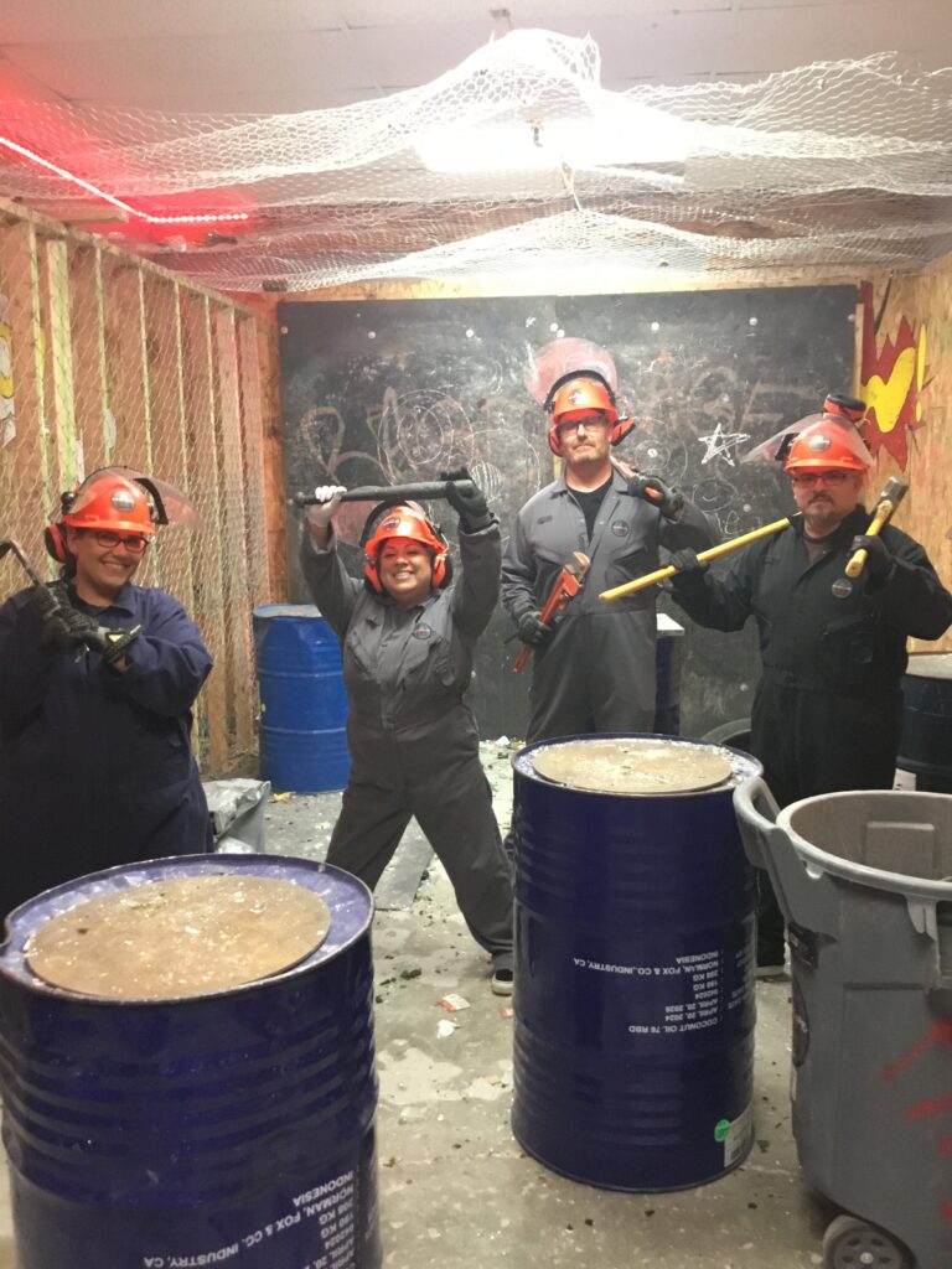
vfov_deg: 58.4
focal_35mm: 31
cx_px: 476
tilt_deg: -8.7
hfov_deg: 45.4
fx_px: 1137
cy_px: 634
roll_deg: +0.4
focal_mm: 3.3
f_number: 2.4
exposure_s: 1/15
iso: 200
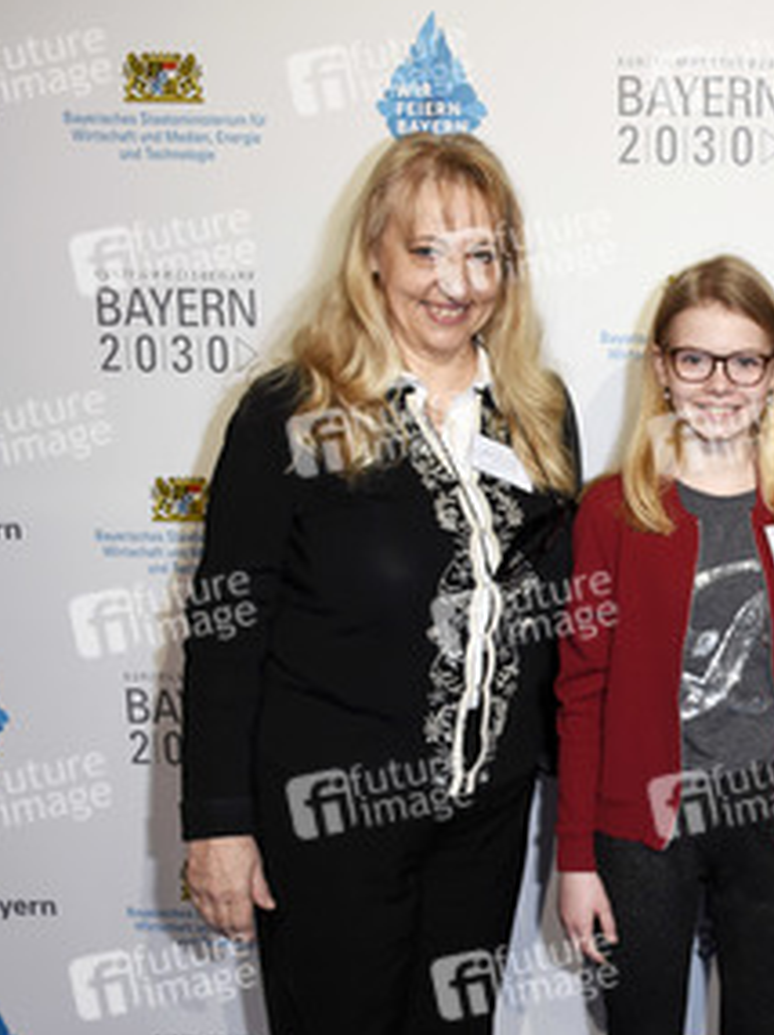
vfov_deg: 38.2
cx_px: 790
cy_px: 525
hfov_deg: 27.3
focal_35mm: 50
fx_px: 1493
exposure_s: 1/100
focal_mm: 22
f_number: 6.3
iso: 640
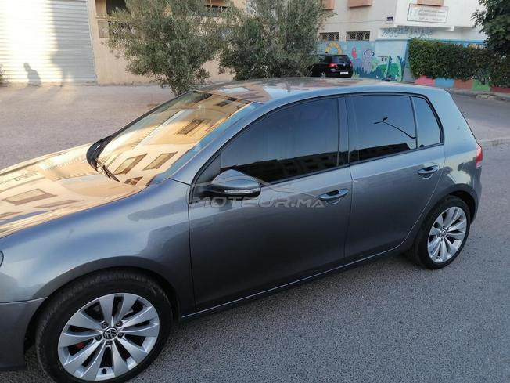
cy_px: 192
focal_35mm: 26
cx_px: 255
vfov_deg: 53.1
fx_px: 383
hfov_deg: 67.3
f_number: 1.8
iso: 50
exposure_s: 1/159
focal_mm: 3.95
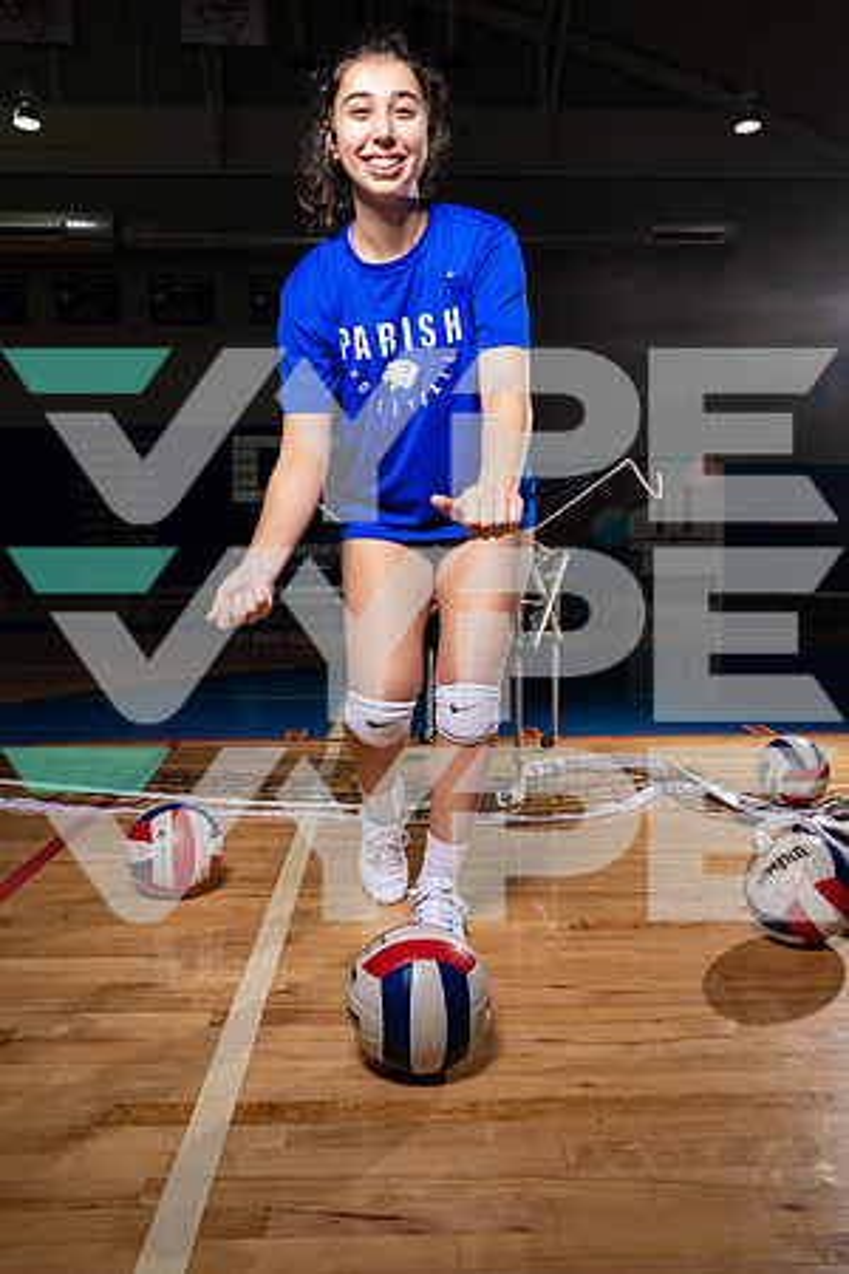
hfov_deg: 45.0
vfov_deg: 63.7
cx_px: 424
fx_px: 1026
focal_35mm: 29
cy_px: 637
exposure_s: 1/250
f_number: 8
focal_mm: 29
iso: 400
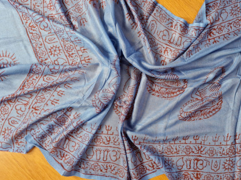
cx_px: 141
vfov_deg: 44.1
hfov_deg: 56.5
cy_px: 82
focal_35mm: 32
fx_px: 223
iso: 200
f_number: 1.8
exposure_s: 1/60
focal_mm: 5.4
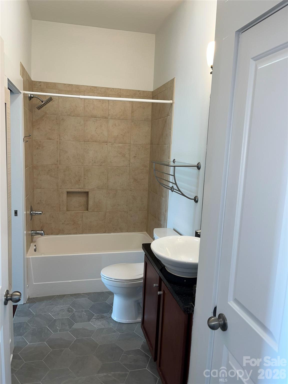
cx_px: 144
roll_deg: -4.2
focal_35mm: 26
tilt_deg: -7.8
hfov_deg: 53.1
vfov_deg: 67.3
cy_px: 192
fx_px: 288
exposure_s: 1/38
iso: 32
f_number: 1.6
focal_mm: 5.1
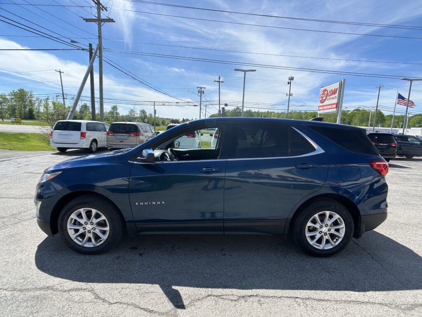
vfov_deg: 53.1
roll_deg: -1.5
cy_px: 158
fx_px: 317
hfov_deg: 67.3
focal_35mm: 26
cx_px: 211
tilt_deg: -8.0
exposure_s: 1/3968
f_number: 1.5
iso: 50
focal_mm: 5.7
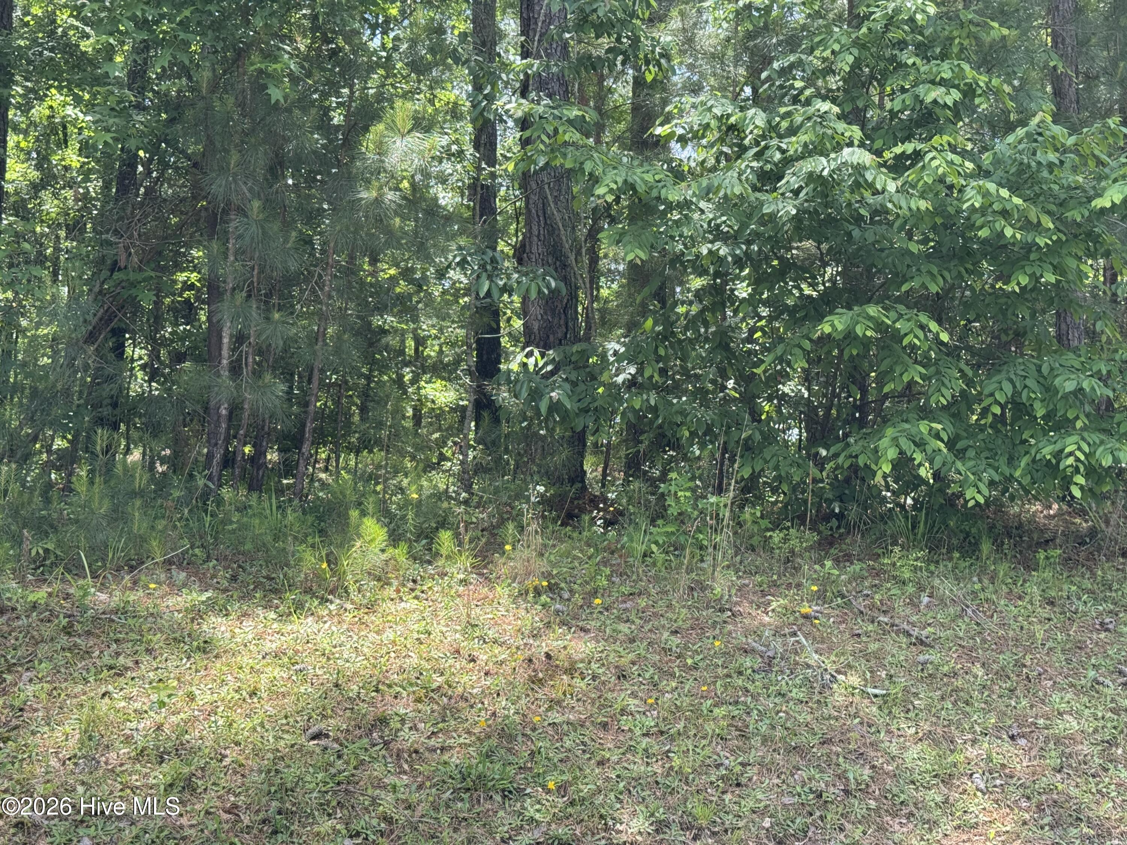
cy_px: 422
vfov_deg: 30.3
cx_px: 564
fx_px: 1563
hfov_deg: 39.7
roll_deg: -1.6
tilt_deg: +6.0
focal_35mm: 48
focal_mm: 6.76
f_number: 1.78
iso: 64
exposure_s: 1/535
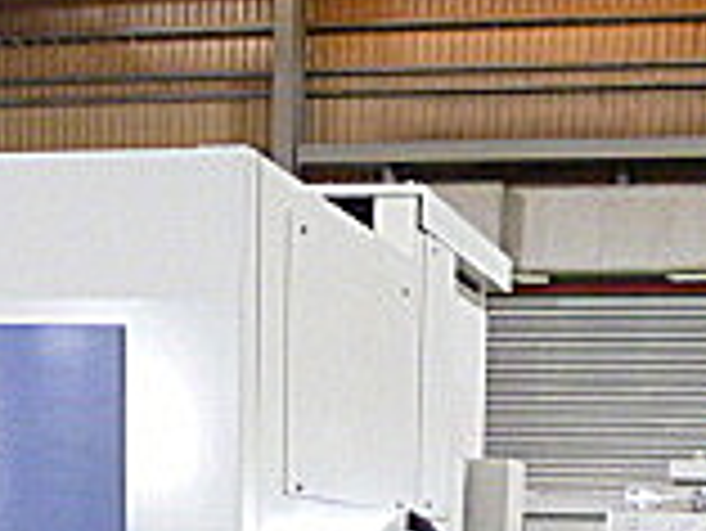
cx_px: 414
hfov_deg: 19.2
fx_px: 2082
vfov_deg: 12.7
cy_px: 1076
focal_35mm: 102
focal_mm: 4.5
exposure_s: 1/10
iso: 400
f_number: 2.8
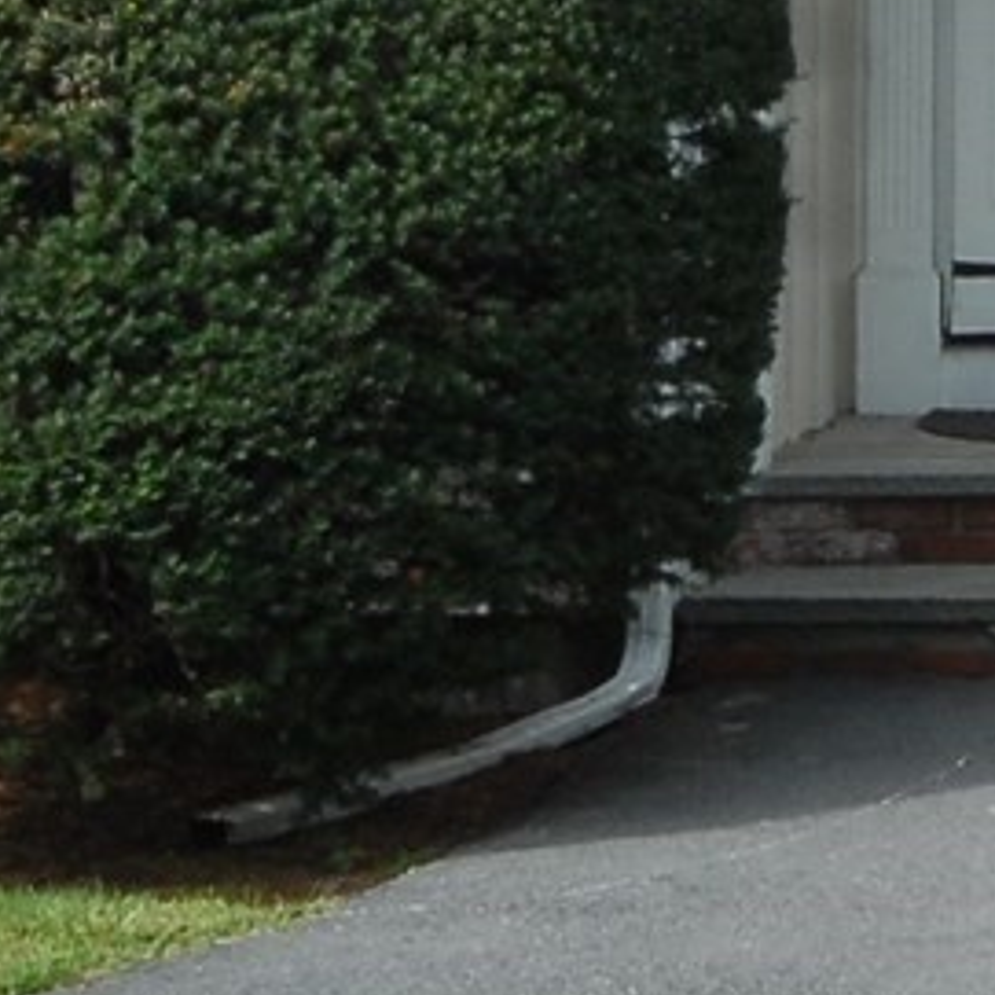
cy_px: -516
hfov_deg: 9.9
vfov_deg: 10.3
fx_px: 5340
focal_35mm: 164
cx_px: 1935
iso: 250
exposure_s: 1/100
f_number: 11
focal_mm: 17
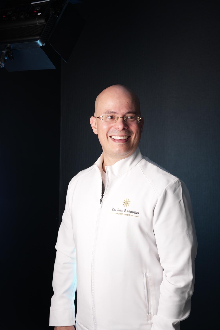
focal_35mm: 50
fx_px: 458
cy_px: 165
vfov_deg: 39.6
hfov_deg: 27.0
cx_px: 110
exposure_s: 1/80
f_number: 5
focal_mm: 50
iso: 160
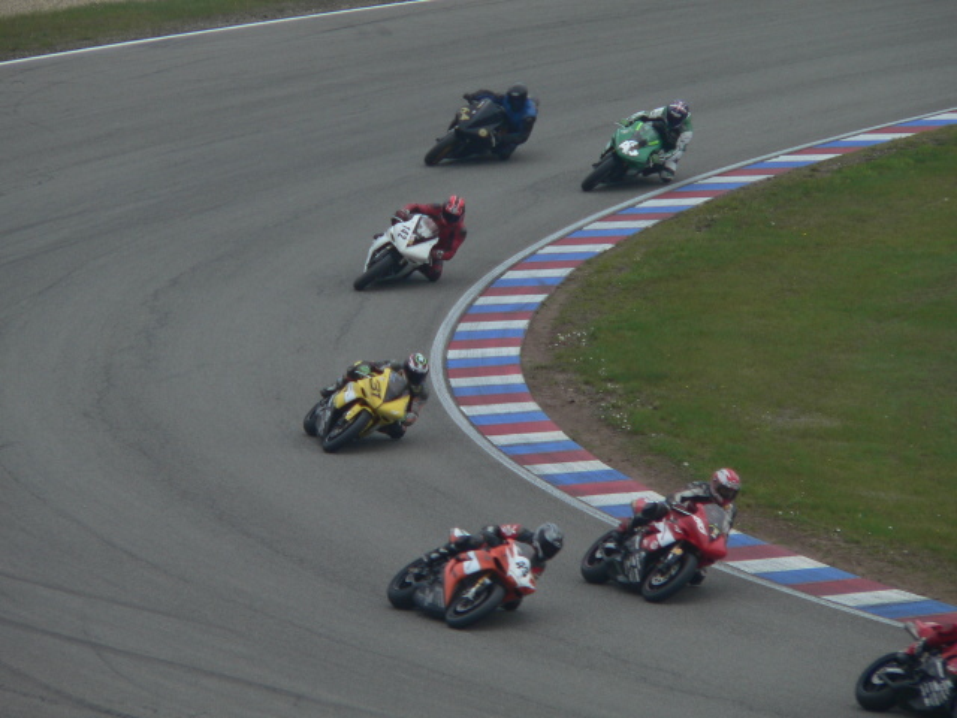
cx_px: 478
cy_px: 359
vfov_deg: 3.4
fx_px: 11943
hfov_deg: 4.6
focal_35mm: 432
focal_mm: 72
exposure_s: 1/400
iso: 80
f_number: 4
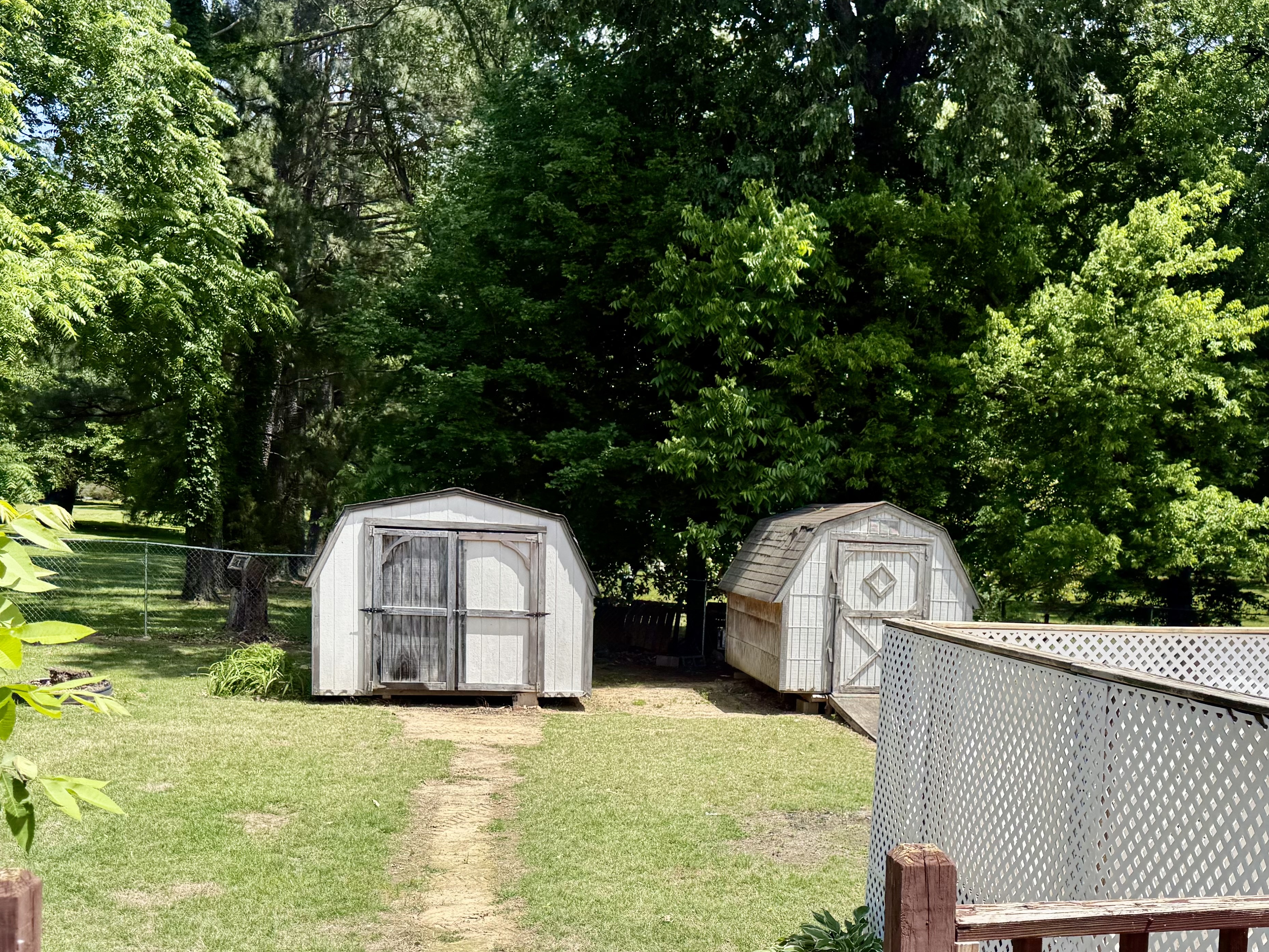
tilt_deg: -7.2
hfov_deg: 49.5
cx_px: 819
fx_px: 1356
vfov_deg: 38.1
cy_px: 653
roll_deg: -1.7
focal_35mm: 37
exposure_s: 1/2907
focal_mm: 6.76
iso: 80
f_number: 1.78
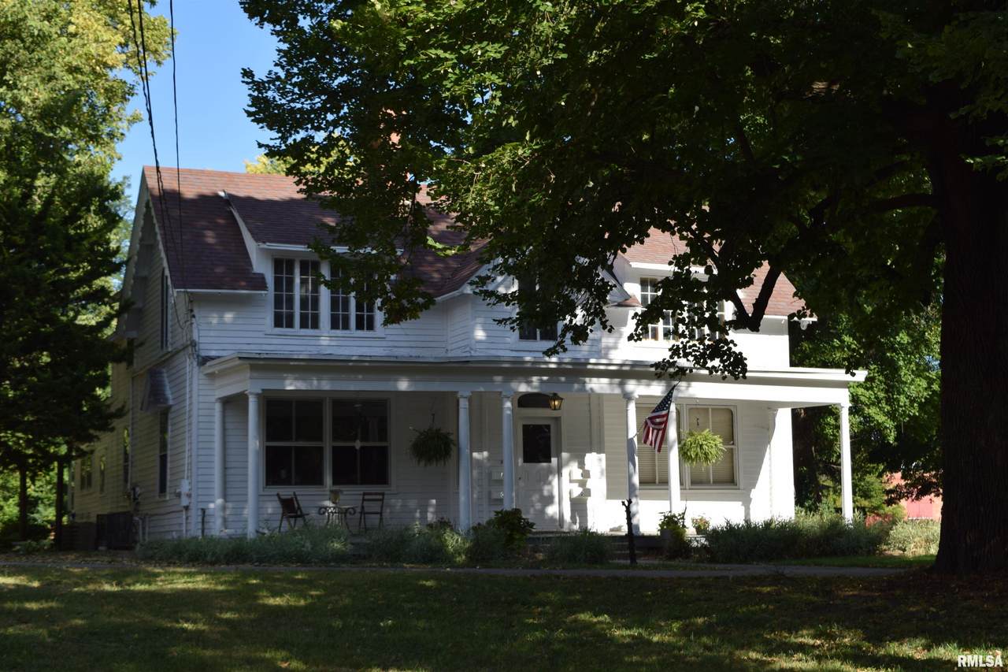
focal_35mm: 57
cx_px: 504
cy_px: 336
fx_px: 1596
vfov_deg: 23.8
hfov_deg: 35.1
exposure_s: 1/200
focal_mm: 38
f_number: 8
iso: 100
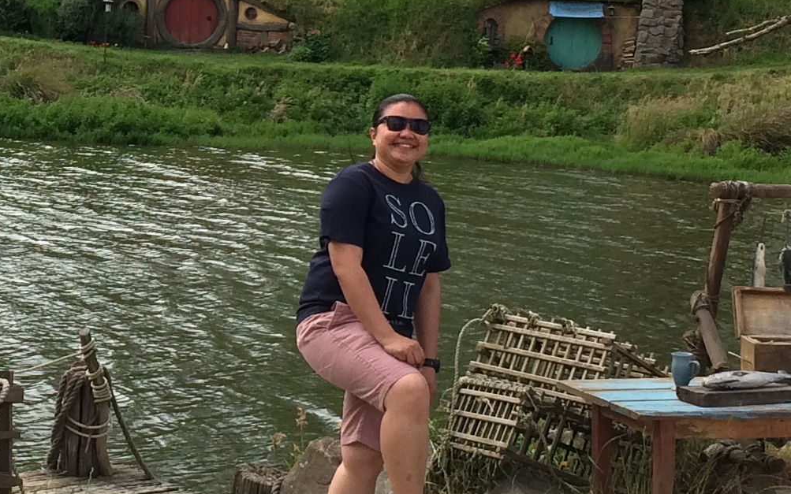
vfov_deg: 13.1
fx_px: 2156
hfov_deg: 20.5
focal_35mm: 100
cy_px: 141
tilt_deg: -2.3
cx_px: 122
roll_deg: -2.6
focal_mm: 4.15
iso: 32
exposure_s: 1/1244
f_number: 2.2
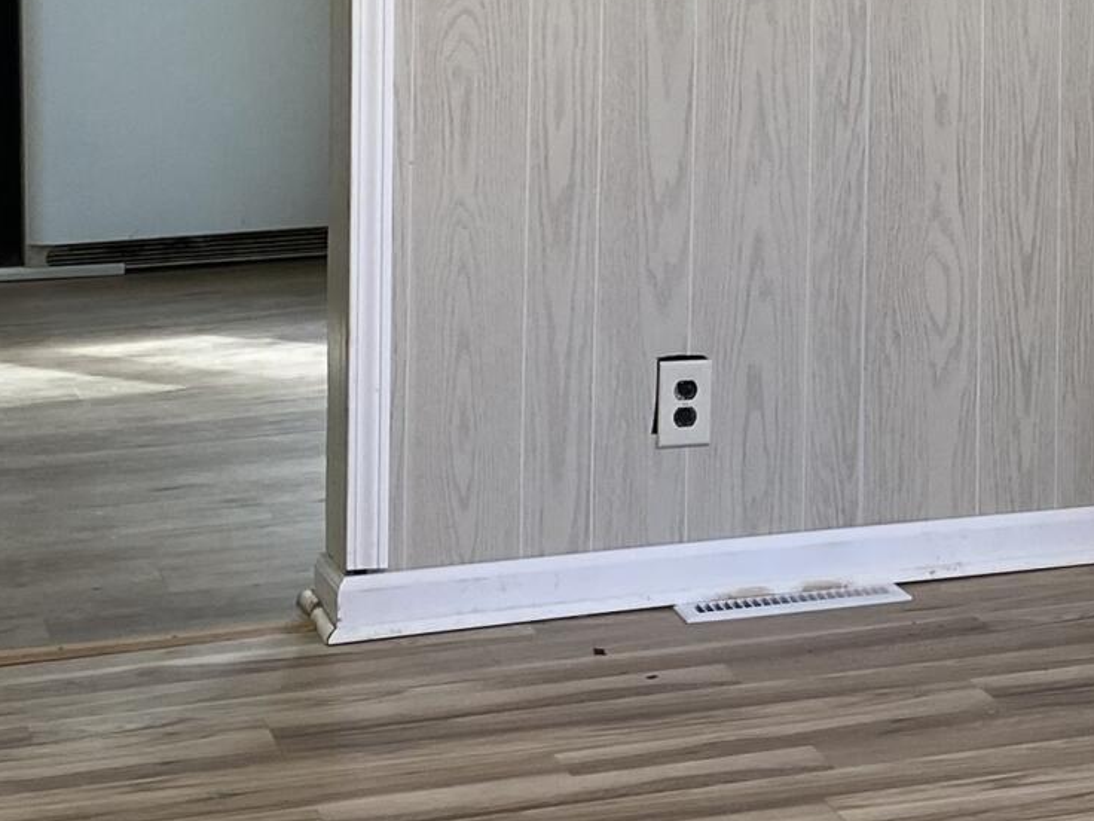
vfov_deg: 13.6
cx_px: 1084
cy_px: -180
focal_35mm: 106
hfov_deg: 18.1
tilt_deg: -0.5
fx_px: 3350
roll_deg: -0.9
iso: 64
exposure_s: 1/60
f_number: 1.8
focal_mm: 4.25
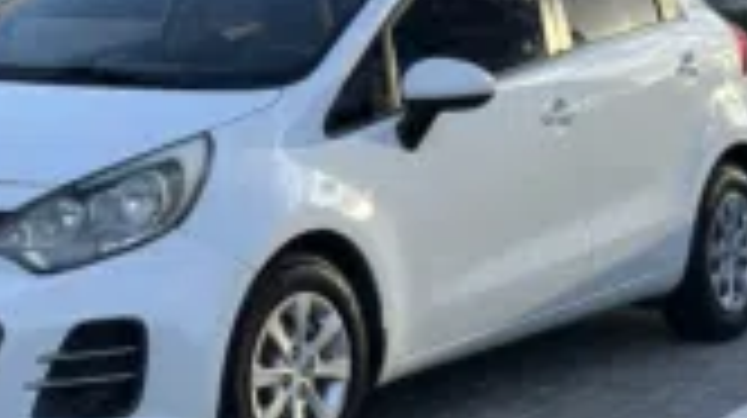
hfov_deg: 17.0
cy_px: -121
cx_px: 225
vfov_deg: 9.4
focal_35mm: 126
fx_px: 2493
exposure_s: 1/1751
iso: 80
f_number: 1.78
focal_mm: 6.86
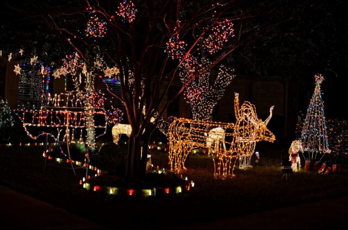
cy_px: 115
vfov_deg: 25.6
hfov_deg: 37.9
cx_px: 174
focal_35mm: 52
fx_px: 506
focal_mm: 35
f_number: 4
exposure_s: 1/25
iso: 800
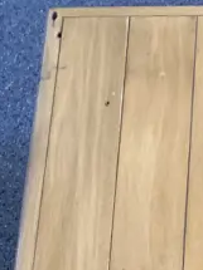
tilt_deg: -69.3
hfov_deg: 11.3
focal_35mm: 124
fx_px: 971
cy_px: 574
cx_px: 342
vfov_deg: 13.2
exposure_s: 1/50
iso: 160
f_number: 1.8
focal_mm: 4.25
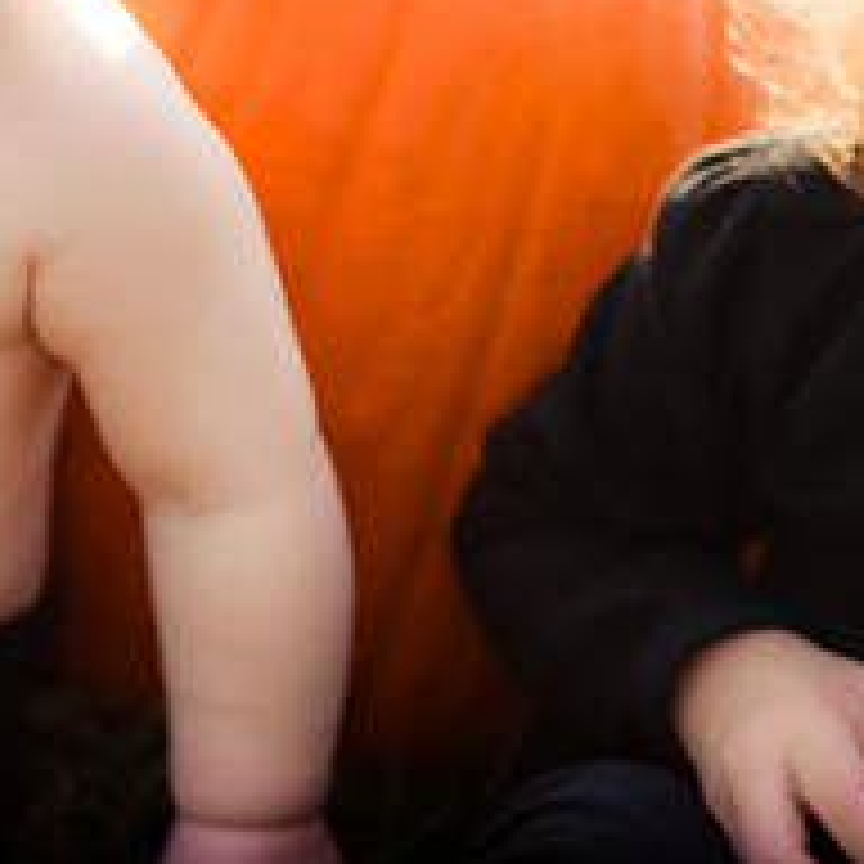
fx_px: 5422
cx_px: 423
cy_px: 16
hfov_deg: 9.1
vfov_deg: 9.1
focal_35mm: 192
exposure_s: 1/2500
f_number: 2.8
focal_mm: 50
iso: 640
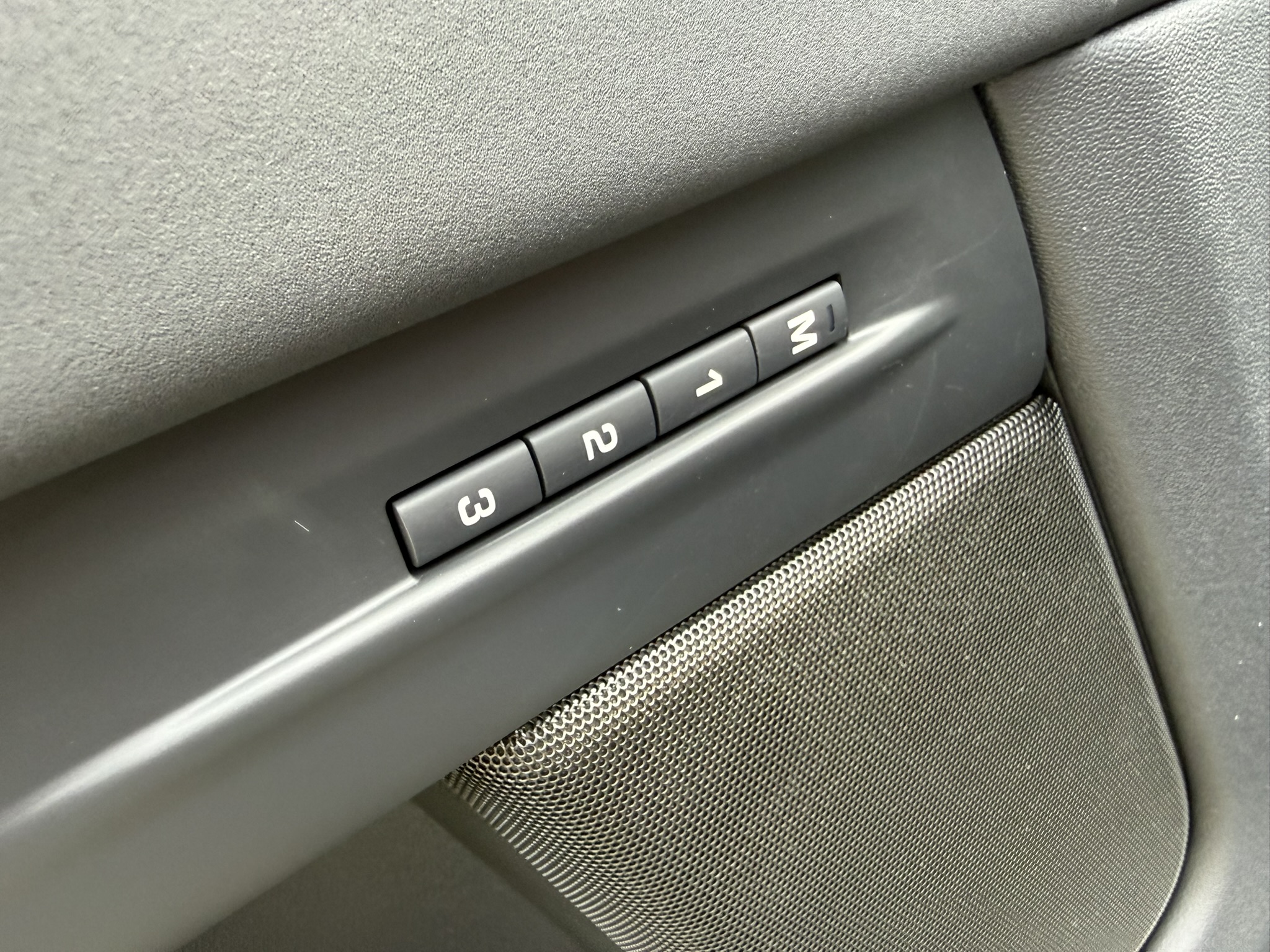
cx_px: 635
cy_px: 476
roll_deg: -1.8
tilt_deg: -15.7
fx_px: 881
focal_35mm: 24
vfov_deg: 56.8
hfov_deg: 71.6
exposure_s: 1/78
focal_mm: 2.22
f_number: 2.2
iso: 320
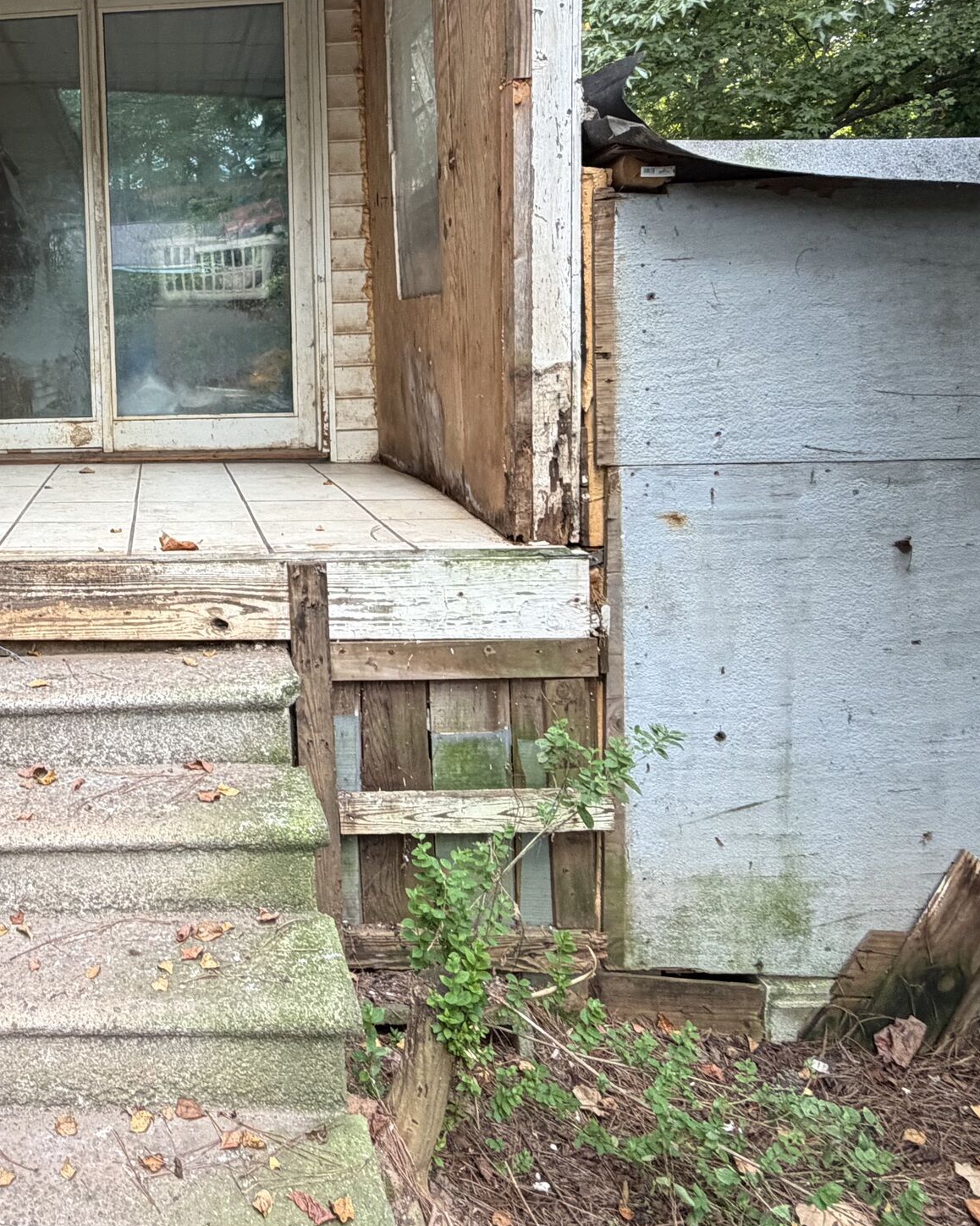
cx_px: 74
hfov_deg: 44.8
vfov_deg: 59.1
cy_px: 411
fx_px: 1052
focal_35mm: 29
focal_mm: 2.22
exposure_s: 1/121
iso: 200
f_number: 2.2
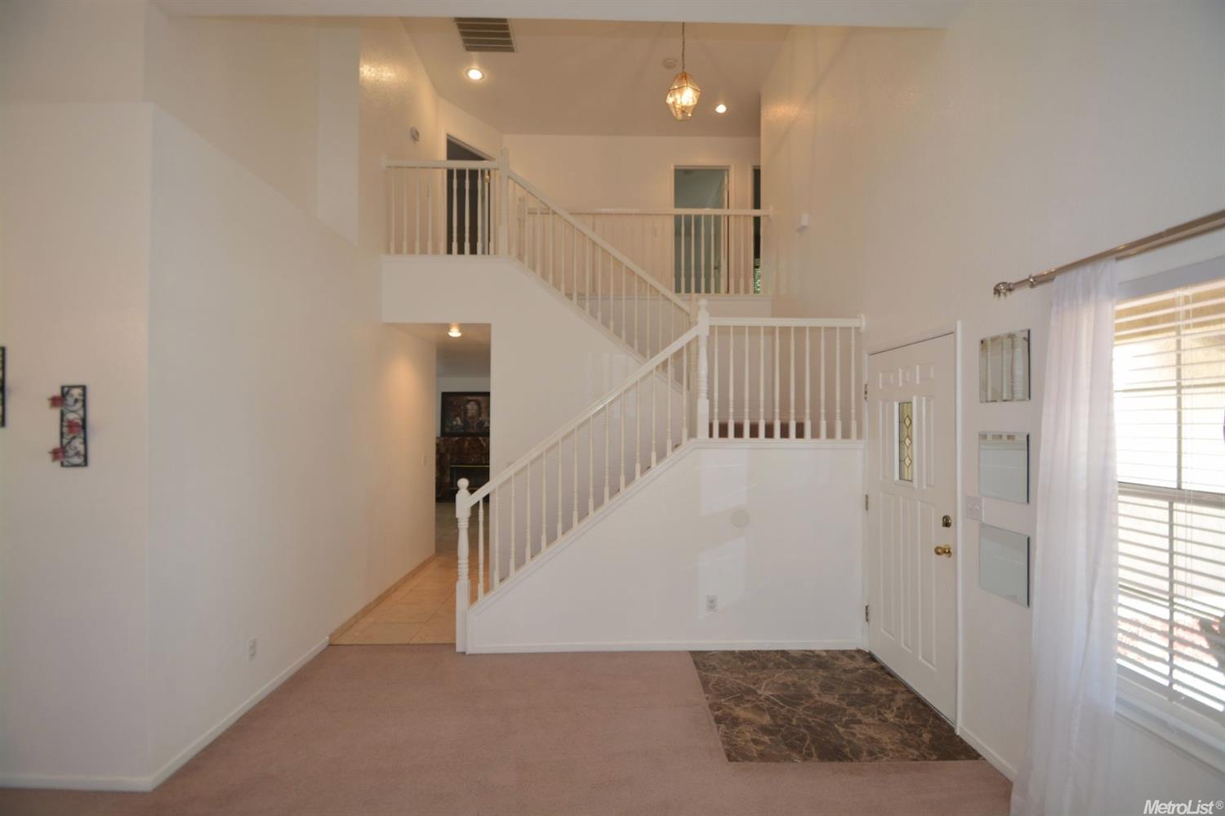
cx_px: 612
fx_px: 510
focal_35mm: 15
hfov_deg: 100.4
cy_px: 408
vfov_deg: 77.3
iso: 280
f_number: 4
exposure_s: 1/60
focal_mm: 10
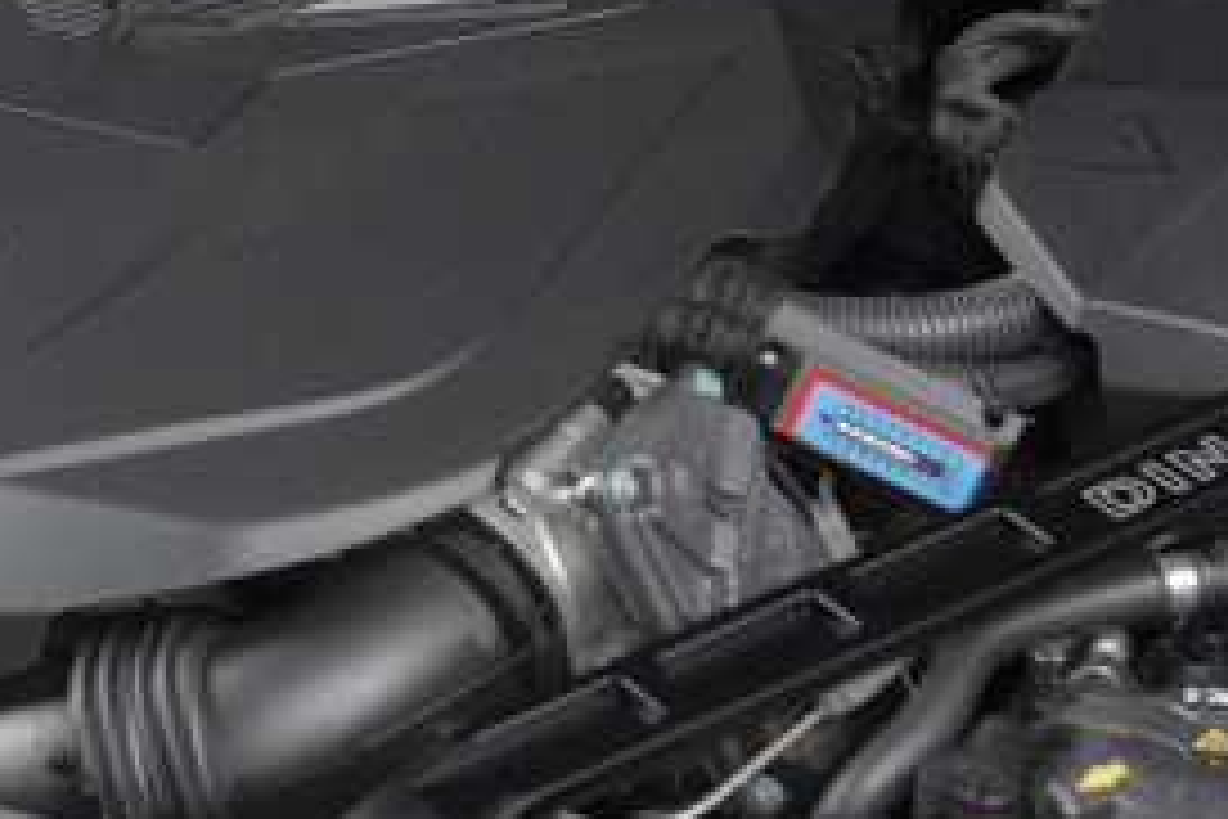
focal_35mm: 132
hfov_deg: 15.3
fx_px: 4502
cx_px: 27
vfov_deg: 10.4
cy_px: 130
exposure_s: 1/100
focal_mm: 45
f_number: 5.6
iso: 100
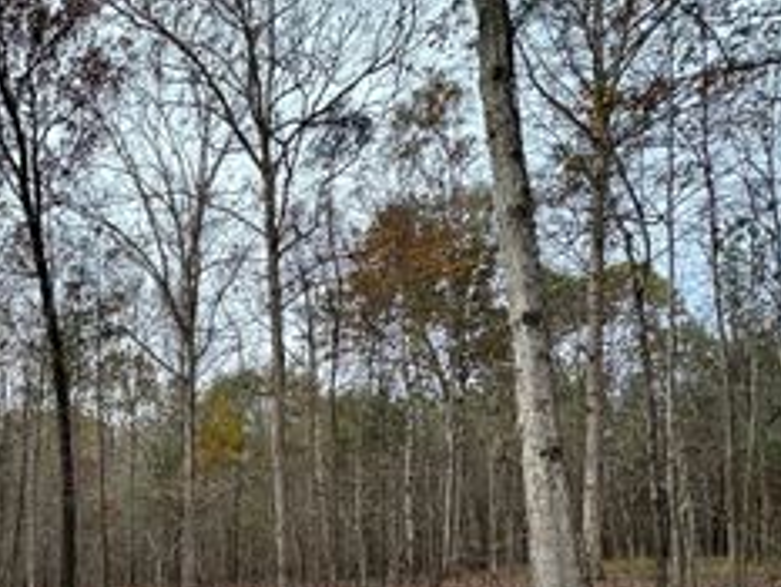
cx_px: 47
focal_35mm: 30
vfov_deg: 43.3
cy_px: 515
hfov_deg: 51.3
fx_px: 677
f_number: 2.2
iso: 40
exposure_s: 1/222
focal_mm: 2.22
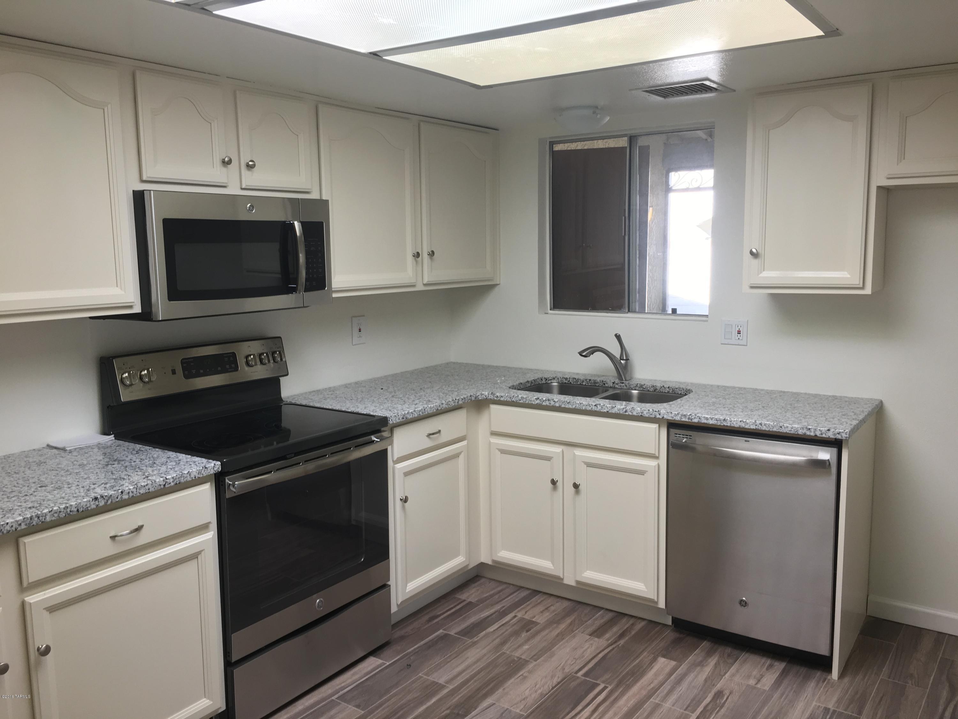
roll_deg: +0.7
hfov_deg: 61.7
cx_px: 479
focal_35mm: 29
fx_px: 803
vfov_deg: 48.2
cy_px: 360
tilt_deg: -6.7
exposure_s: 1/40
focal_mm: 4.15
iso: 25
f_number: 2.2
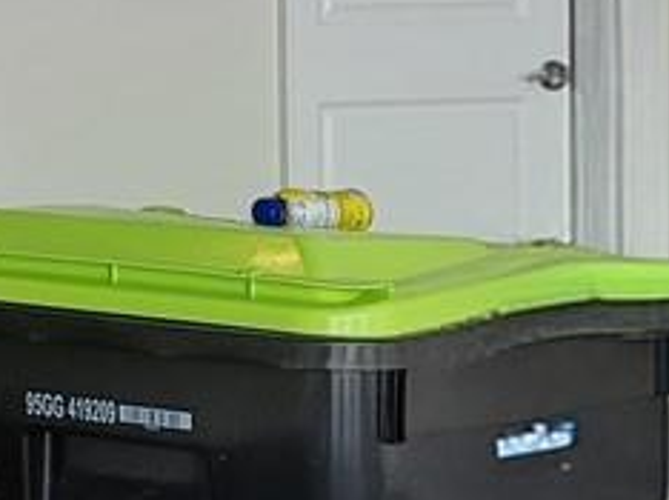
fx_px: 3301
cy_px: -134
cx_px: -932
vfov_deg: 8.6
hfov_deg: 10.1
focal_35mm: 171
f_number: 1.8
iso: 50
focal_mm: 7
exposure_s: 1/120
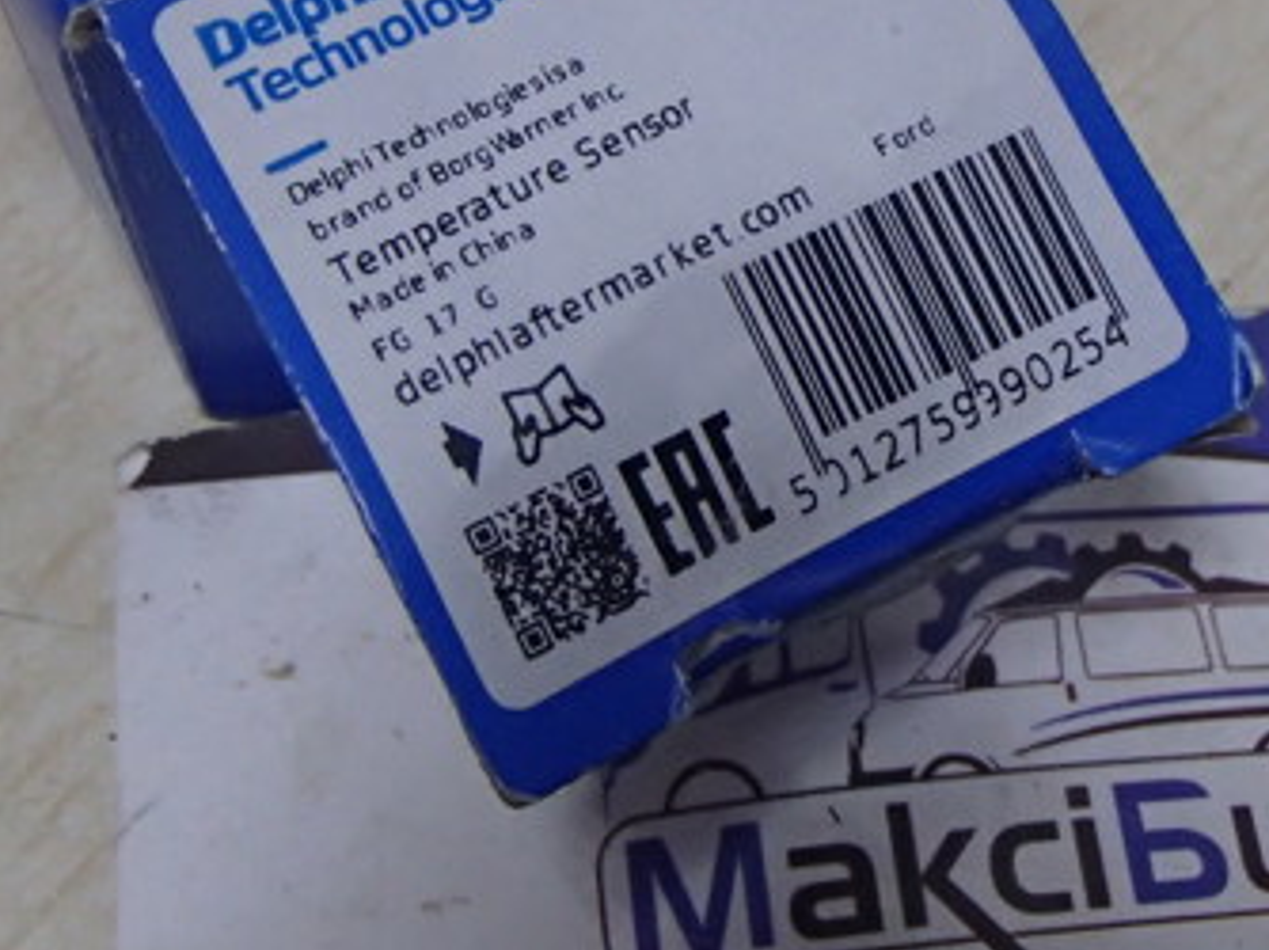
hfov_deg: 27.4
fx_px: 2601
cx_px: 726
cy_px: 131
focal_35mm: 71
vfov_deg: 20.4
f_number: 4.7
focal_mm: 6.64
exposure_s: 1/80
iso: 800
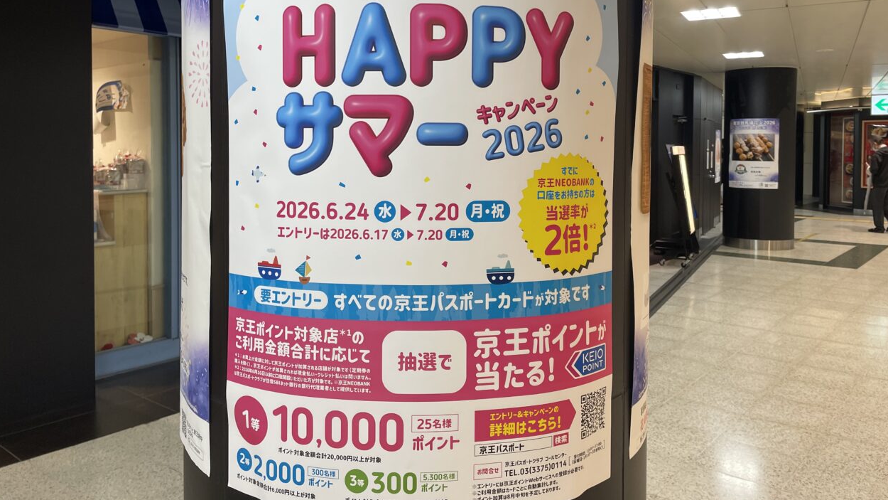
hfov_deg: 66.1
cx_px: 446
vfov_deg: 39.8
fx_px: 683
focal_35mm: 29
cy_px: 176
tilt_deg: -1.6
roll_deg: -0.6
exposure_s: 1/100
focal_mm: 4.2
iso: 50
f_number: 1.6
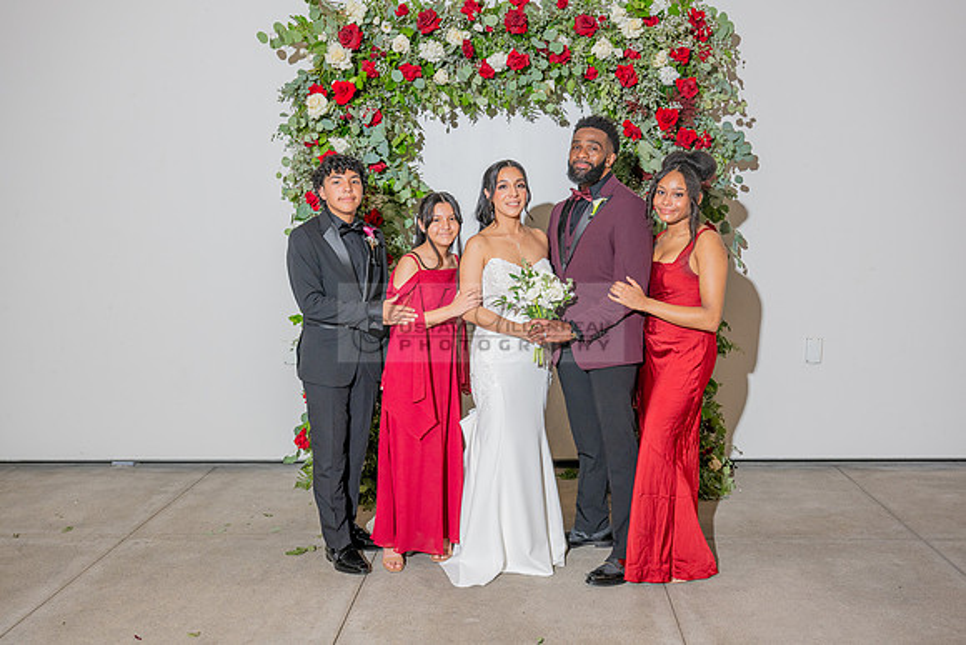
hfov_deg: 56.5
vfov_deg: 39.4
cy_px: 322
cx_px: 483
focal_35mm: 34
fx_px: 899
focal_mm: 33.5
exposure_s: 1/200
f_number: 5.6
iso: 800
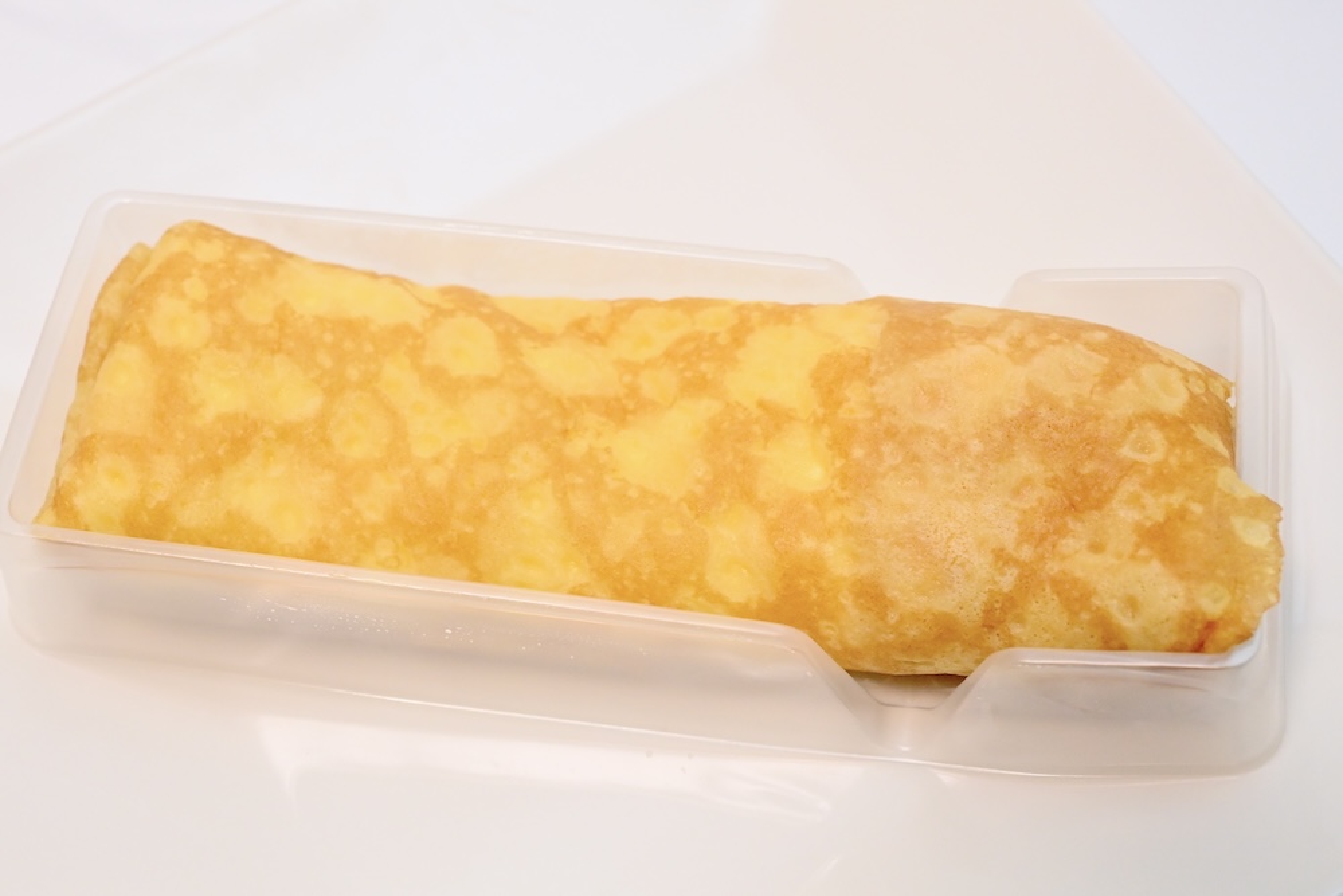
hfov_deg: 33.4
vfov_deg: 22.6
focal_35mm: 60
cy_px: 448
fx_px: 2239
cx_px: 672
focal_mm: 60
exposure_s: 1/160
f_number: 10
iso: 6400
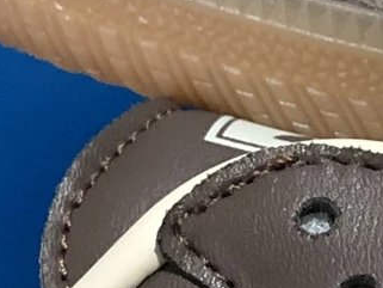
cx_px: 508
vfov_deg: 6.6
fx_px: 2468
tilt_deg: -62.2
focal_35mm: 223
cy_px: 338
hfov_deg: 8.7
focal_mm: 4
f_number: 1.8
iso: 50
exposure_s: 1/15
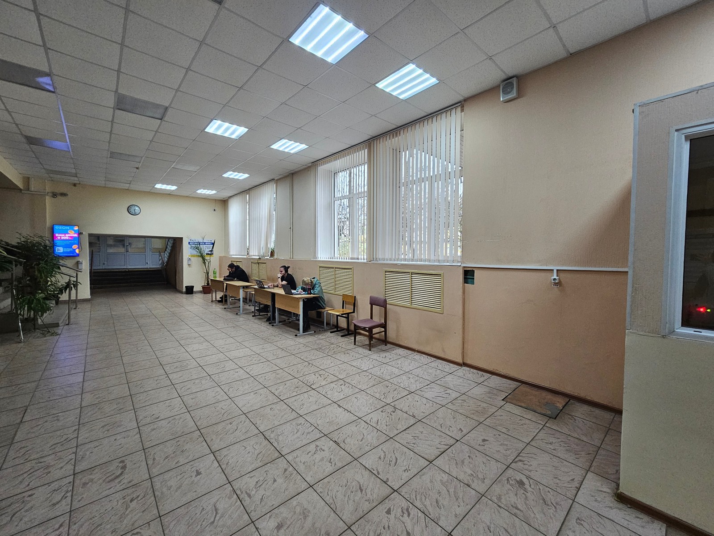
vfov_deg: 89.9
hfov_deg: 106.2
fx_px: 268
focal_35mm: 13
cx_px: 357
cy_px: 268
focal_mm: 2.2
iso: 320
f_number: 2.2
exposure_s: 1/100
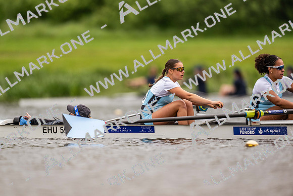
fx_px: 4884
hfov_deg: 3.4
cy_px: 98
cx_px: 146
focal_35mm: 600
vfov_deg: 2.3
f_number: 4
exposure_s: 1/2000
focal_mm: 600
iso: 900
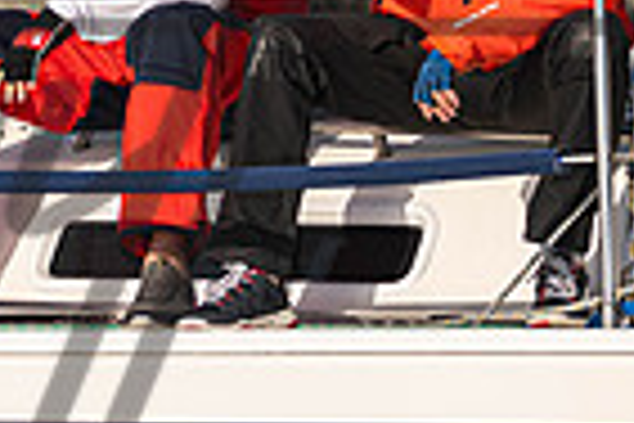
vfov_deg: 2.1
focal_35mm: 649
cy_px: -70
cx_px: 23
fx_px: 11429
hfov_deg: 3.2
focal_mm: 125
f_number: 4.8
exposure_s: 1/5000
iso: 400
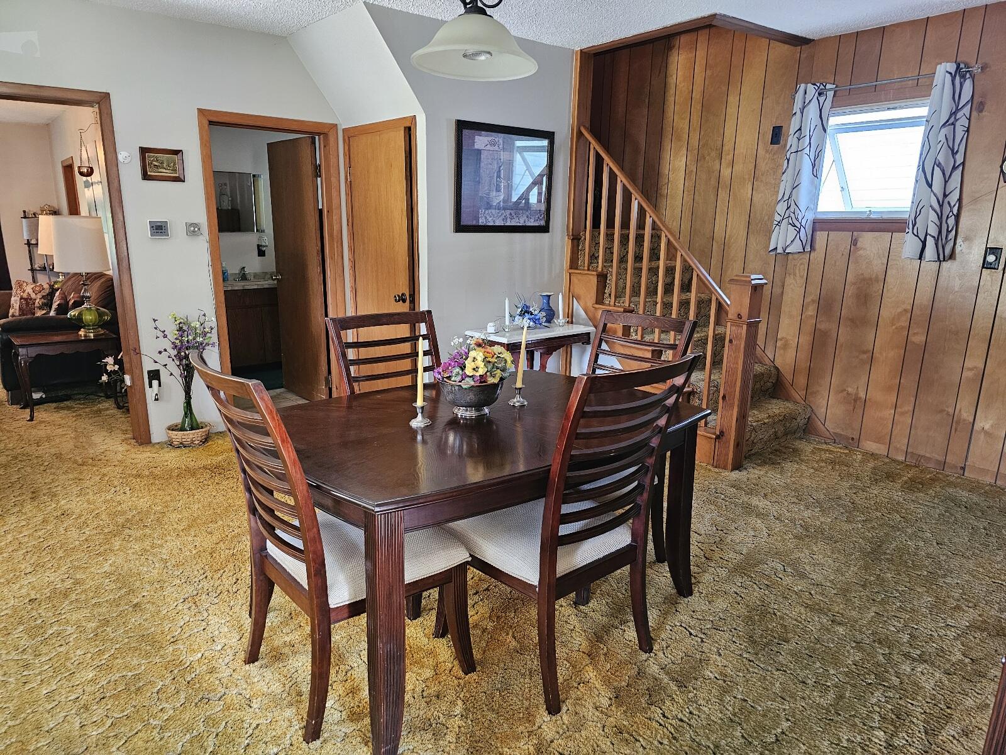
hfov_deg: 73.9
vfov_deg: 58.9
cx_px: 503
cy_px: 378
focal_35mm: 23
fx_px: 668
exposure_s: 1/40
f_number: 1.7
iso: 640
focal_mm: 6.3
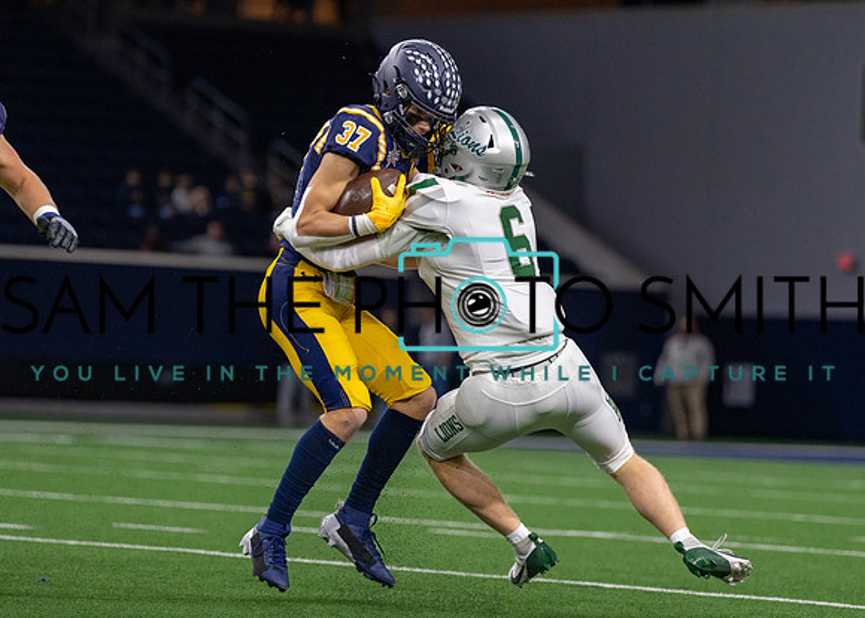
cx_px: 363
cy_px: 287
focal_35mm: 216
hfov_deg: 9.3
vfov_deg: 6.7
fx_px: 5295
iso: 1600
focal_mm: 150
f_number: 2.8
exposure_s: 1/1000
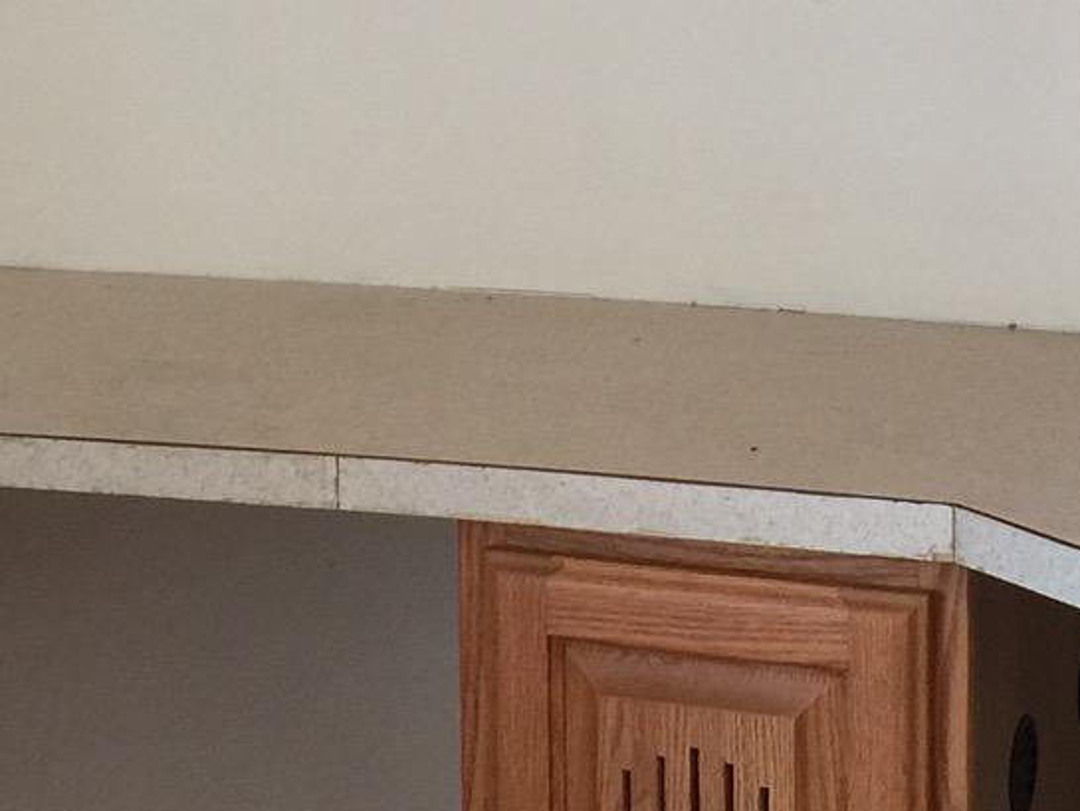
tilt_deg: -6.9
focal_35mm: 109
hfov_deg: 17.9
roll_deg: +0.7
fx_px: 3401
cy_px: -32
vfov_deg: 13.4
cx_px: 793
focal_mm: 4.15
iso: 50
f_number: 2.2
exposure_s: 1/15
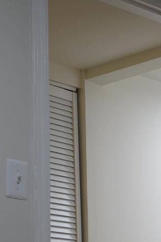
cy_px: 269
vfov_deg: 15.8
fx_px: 845
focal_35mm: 126
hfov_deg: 10.8
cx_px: 166
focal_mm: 37
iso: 1000
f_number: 4
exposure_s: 1/160
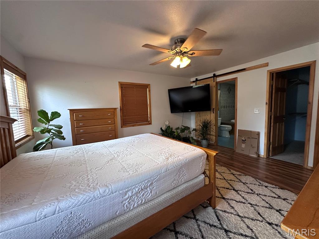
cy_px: 120
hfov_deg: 102.1
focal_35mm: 14
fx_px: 129
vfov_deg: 85.7
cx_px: 160
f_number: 2.2
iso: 250
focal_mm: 2.22
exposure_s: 1/60
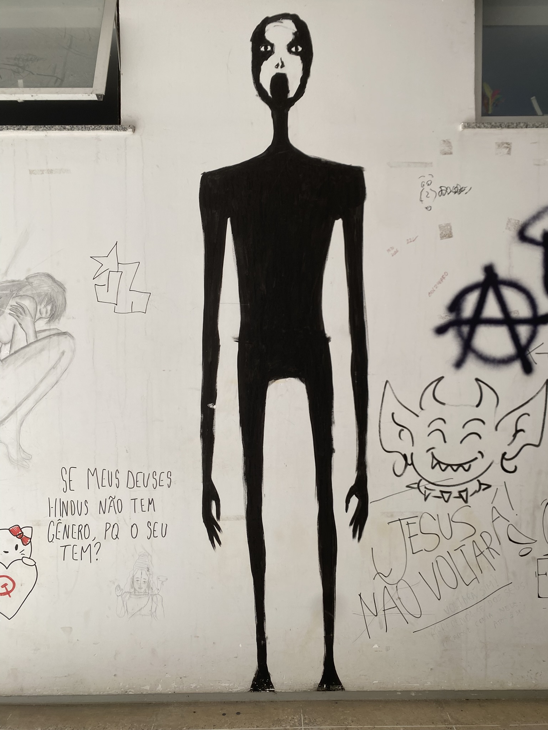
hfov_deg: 53.1
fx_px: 549
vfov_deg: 67.3
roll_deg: +0.7
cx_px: 274
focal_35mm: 26
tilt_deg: +0.8
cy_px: 365
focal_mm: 4.25
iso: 32
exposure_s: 1/212
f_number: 1.8
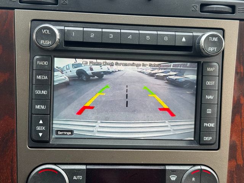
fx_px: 338
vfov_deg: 30.3
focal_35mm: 48
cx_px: 122
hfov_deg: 39.7
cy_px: 92
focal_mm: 6.76
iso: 64
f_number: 1.78
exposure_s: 1/242
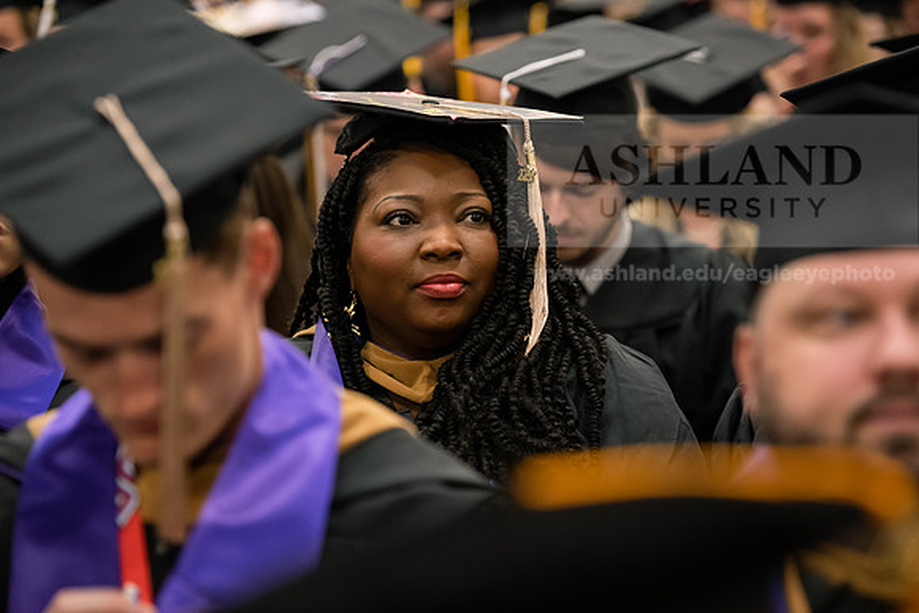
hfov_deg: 16.4
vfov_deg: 11.0
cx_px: 460
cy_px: 306
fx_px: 3192
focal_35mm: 125
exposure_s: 1/200
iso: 3200
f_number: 3.5
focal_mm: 125
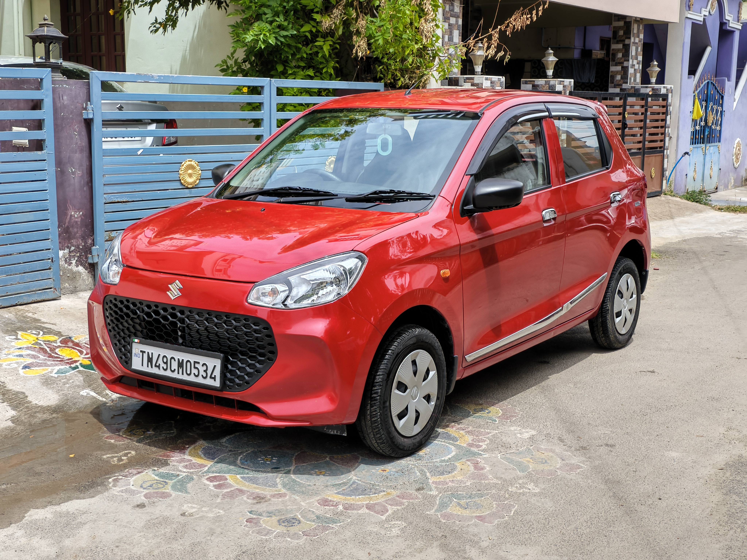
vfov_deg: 29.1
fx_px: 1079
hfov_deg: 38.2
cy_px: 280
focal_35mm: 50
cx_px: 374
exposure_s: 1/905
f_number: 1.85
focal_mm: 7.1
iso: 100
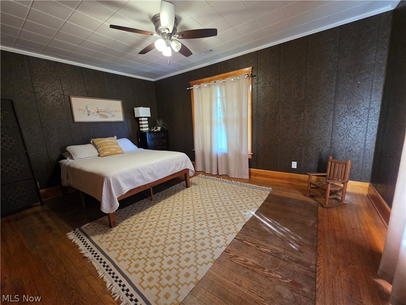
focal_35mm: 13
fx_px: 152
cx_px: 203
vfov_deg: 89.9
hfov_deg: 106.2
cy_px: 152
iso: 500
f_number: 1.9
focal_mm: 2.2
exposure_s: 1/60
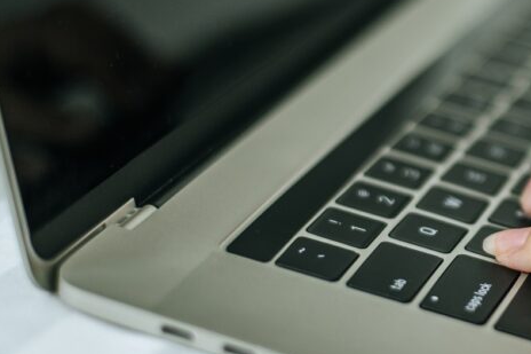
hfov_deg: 17.3
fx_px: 1696
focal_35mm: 115
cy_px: 153
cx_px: 571
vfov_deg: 11.9
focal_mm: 50
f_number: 1.8
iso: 250
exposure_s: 1/125
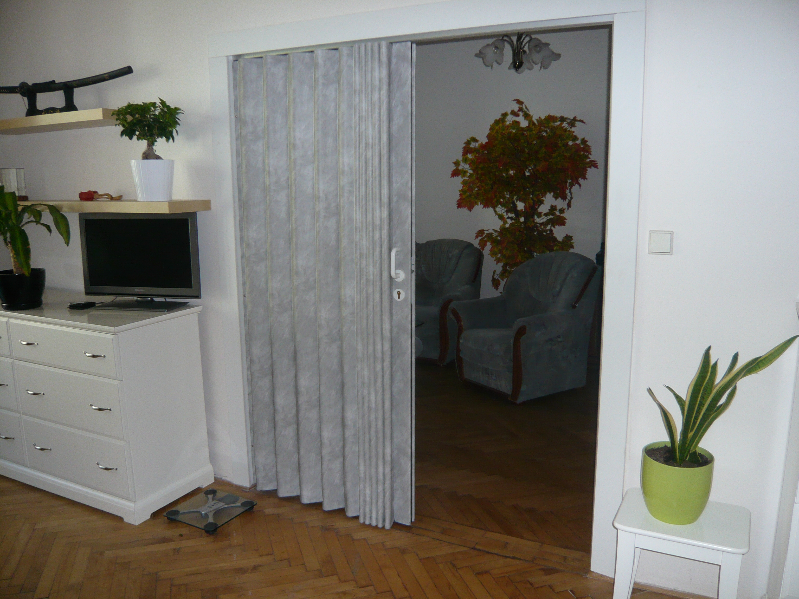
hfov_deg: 63.4
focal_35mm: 28
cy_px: 300
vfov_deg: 49.7
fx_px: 646
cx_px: 400
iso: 160
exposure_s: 1/30
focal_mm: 4.6
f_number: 2.8
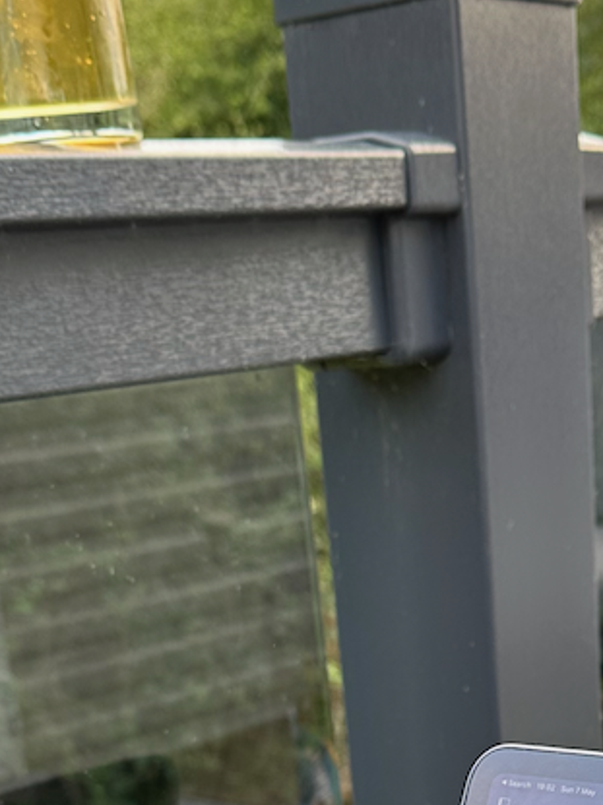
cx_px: 436
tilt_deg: -20.3
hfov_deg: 19.8
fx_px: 1720
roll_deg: +5.2
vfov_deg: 24.1
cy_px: 947
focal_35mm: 74
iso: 80
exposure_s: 1/161
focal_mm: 6.86
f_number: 1.78
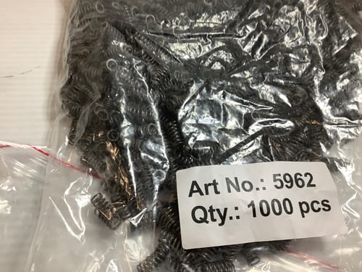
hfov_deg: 58.4
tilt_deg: -58.3
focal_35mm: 31
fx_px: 324
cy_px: 136
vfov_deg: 45.4
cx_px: 181
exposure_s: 1/50
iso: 80
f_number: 2.4
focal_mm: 3.3
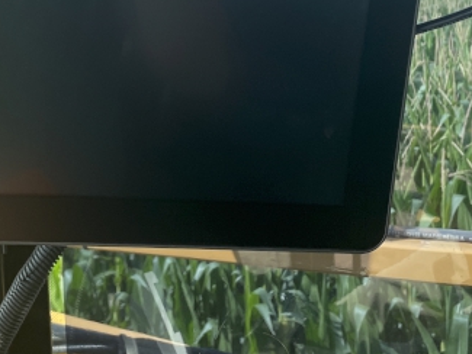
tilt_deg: -0.3
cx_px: 94
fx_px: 873
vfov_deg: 22.1
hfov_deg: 29.6
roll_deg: +2.0
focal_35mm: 64
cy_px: -4
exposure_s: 1/593
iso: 32
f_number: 1.6
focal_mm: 4.2
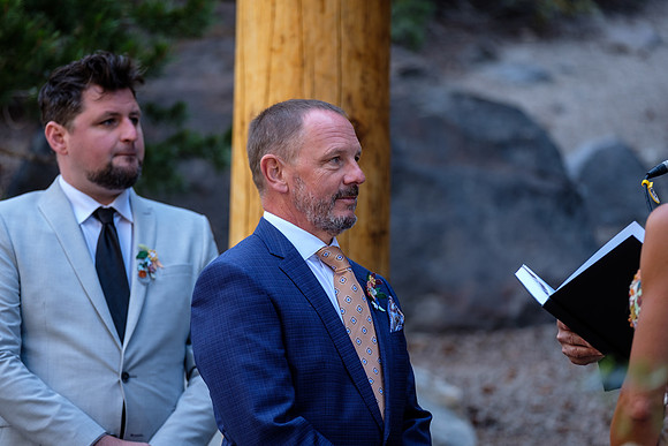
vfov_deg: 7.4
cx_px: 334
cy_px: 223
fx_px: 3452
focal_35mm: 186
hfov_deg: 11.1
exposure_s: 1/50
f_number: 2.8
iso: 200
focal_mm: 124.3
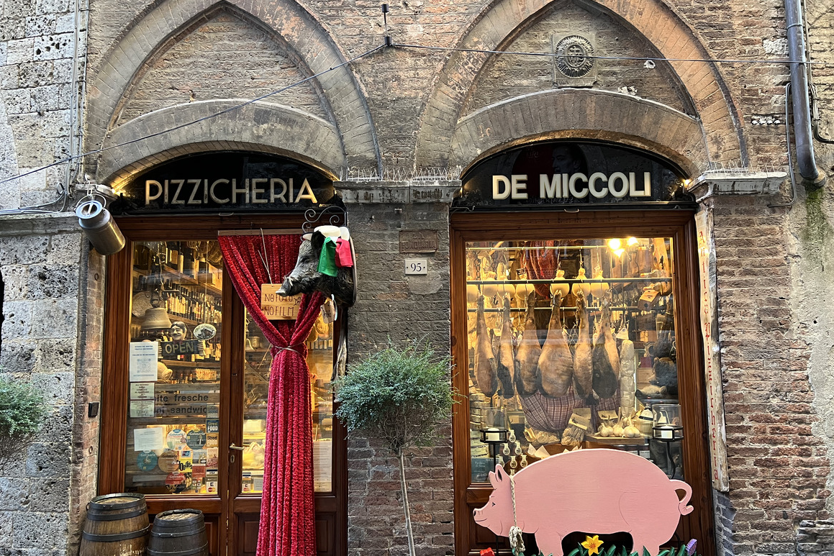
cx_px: 413
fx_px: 649
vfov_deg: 46.3
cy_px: 306
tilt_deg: +5.6
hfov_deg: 65.5
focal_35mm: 28
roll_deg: +0.8
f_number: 1.5
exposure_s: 1/60
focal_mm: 5.7
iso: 250
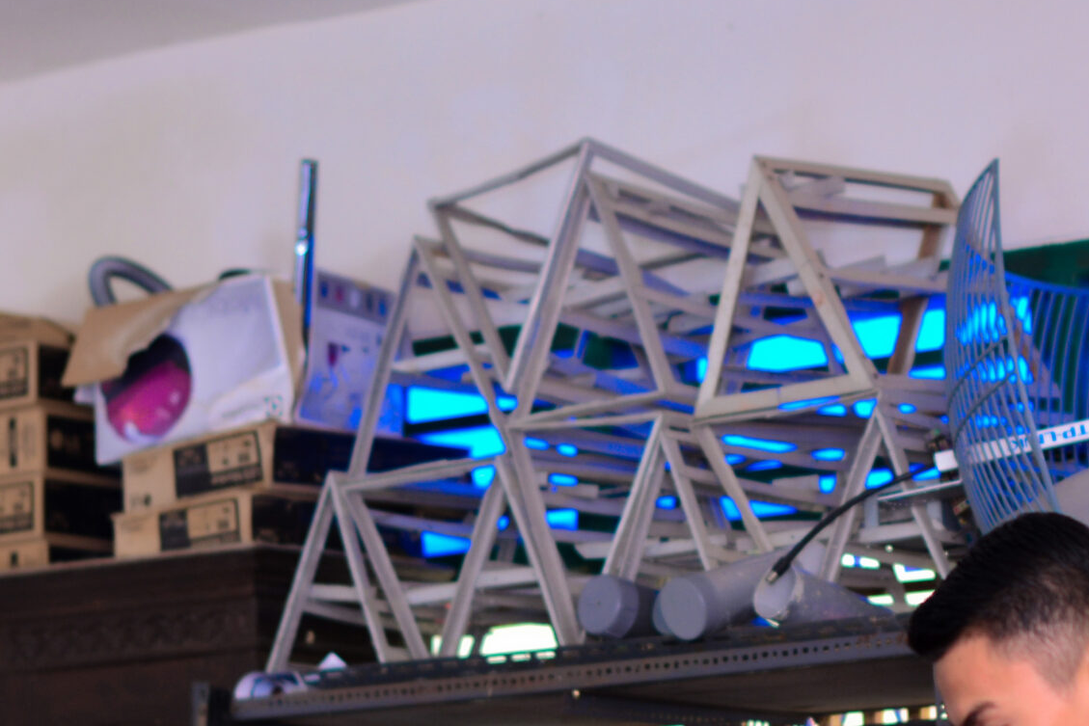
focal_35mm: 170
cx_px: 841
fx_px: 5143
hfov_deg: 12.0
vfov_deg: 8.1
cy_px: 670
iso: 200
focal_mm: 50
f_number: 2.8
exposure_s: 1/100
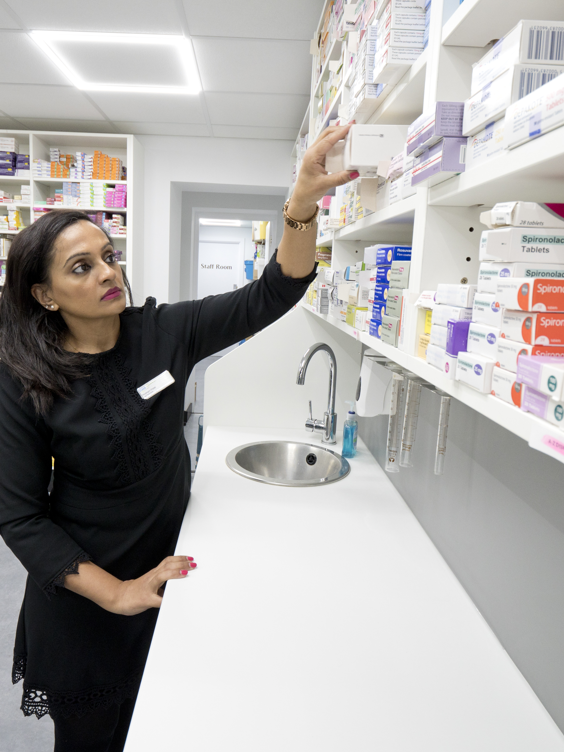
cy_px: 358
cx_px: 245
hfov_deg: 58.7
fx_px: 500
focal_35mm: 23
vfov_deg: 73.9
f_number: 4.5
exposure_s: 1/80
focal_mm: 8
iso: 400
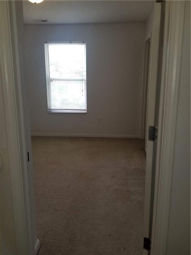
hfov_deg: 53.1
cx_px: 96
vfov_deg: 67.3
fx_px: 191
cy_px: 128
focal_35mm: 26
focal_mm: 4.25
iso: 100
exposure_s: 1/120
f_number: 1.7
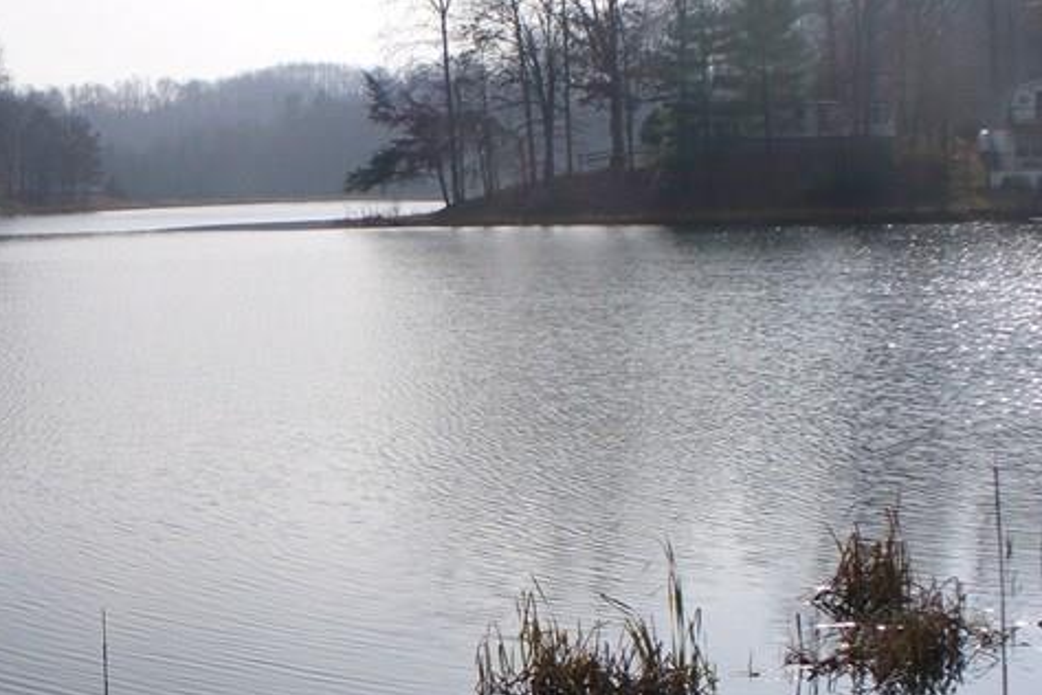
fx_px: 1881
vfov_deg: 20.9
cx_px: 237
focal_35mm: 65
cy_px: 409
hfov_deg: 30.3
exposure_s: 1/800
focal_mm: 6.1
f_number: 5.6
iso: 80
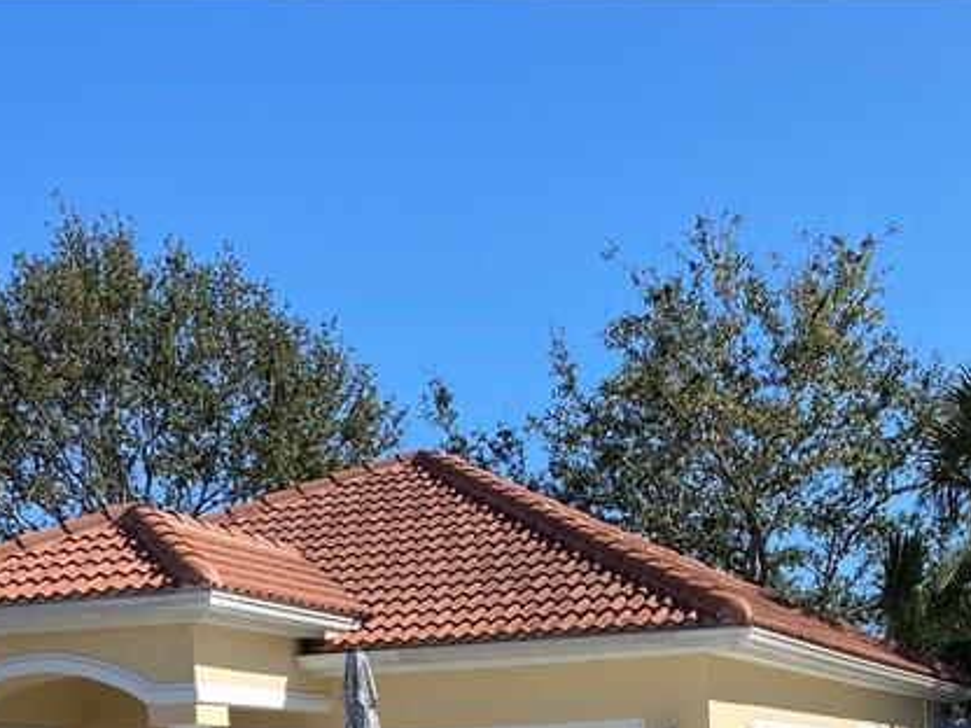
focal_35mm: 64
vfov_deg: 21.2
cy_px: 887
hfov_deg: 30.0
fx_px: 1795
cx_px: 679
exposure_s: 1/5025
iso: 32
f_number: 1.8
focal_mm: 4.25
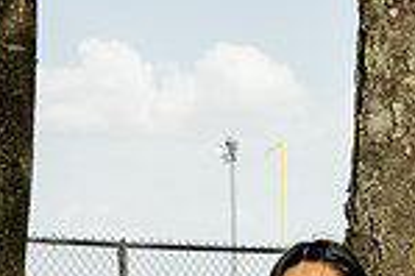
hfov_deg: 12.1
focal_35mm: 169
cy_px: 599
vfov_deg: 7.7
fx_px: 1946
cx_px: 304
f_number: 8
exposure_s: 1/200
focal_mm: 56
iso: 200
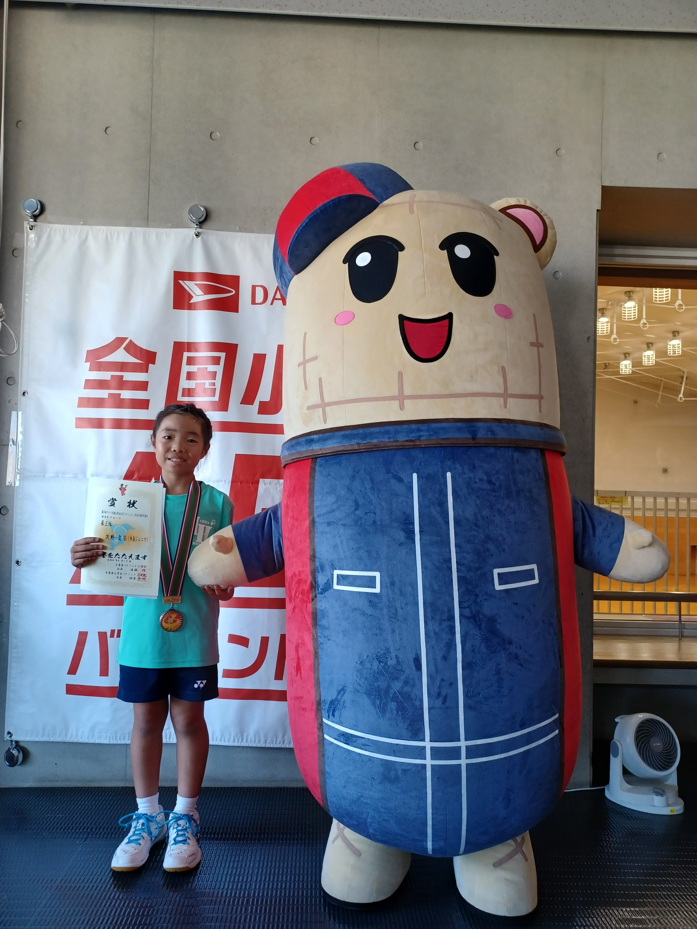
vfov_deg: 69.4
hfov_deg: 54.9
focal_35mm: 25
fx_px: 671
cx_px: 348
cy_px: 464
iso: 200
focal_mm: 4.6
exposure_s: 1/50
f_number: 1.8
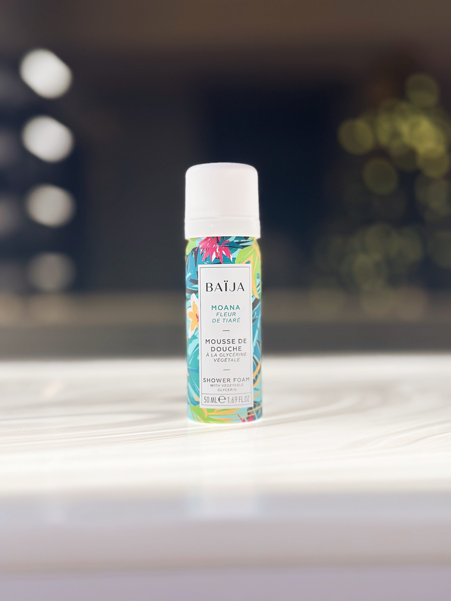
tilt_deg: -0.2
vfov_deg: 39.7
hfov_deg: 30.3
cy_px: 300
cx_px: 226
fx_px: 834
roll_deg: +0.5
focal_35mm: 48
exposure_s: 1/238
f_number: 1.78
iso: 80
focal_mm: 6.86
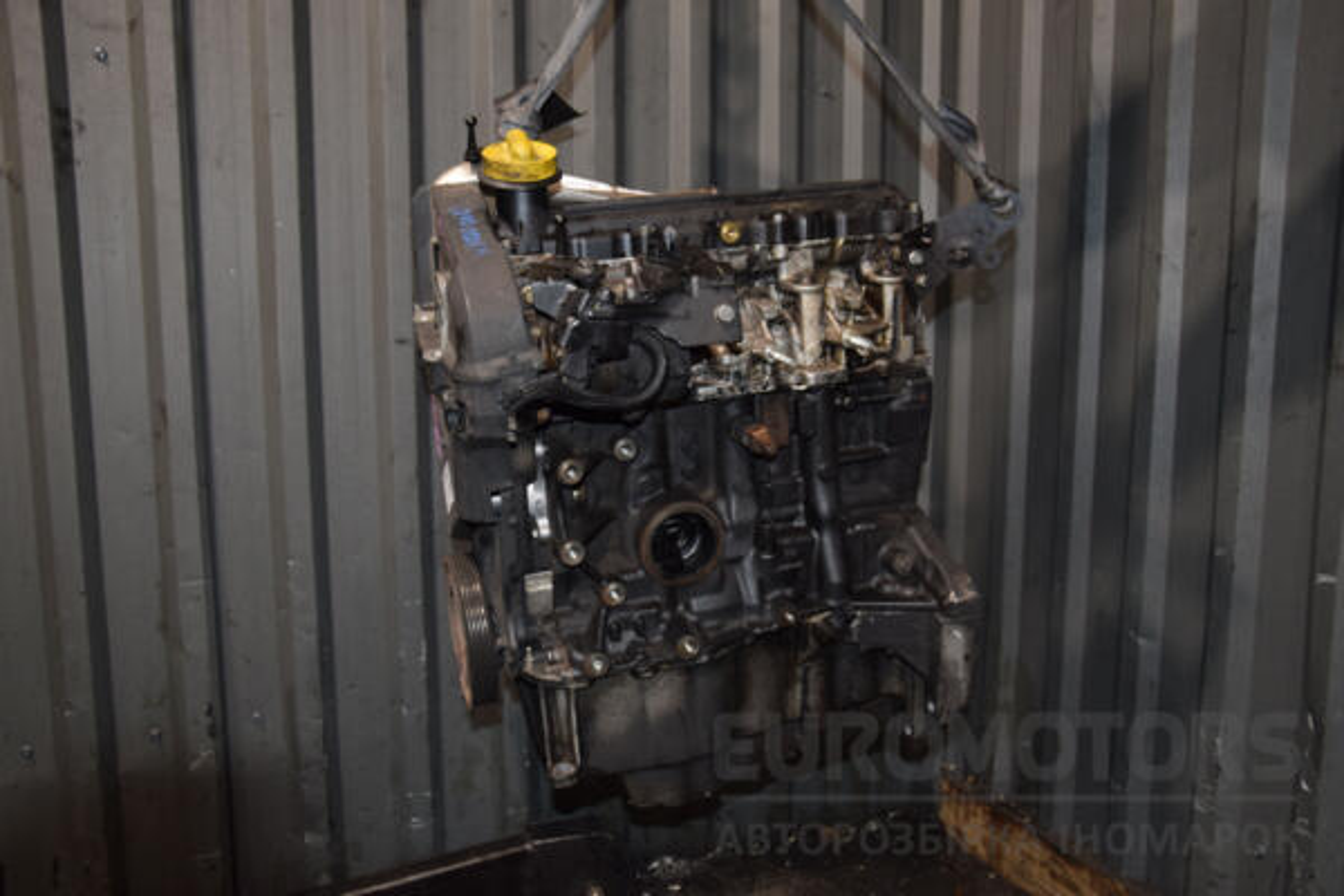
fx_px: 1176
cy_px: 448
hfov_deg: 59.5
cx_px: 672
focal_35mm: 32
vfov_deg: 41.7
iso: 800
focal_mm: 21
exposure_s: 1/60
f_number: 5
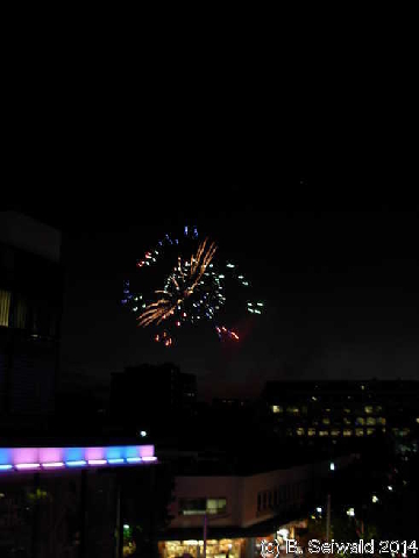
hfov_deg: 37.7
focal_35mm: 38
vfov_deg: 49.0
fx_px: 613
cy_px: 279
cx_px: 210
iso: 79
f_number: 2.9
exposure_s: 1/4.6
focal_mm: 6.3
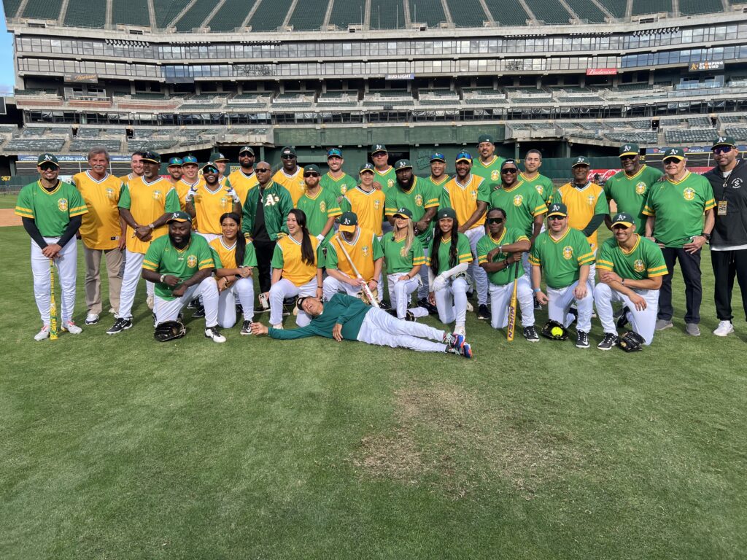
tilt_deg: -11.2
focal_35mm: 26
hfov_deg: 67.3
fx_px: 561
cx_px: 374
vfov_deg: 53.1
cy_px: 280
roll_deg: +0.7
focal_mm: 5.7
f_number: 1.5
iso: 50
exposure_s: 1/1124
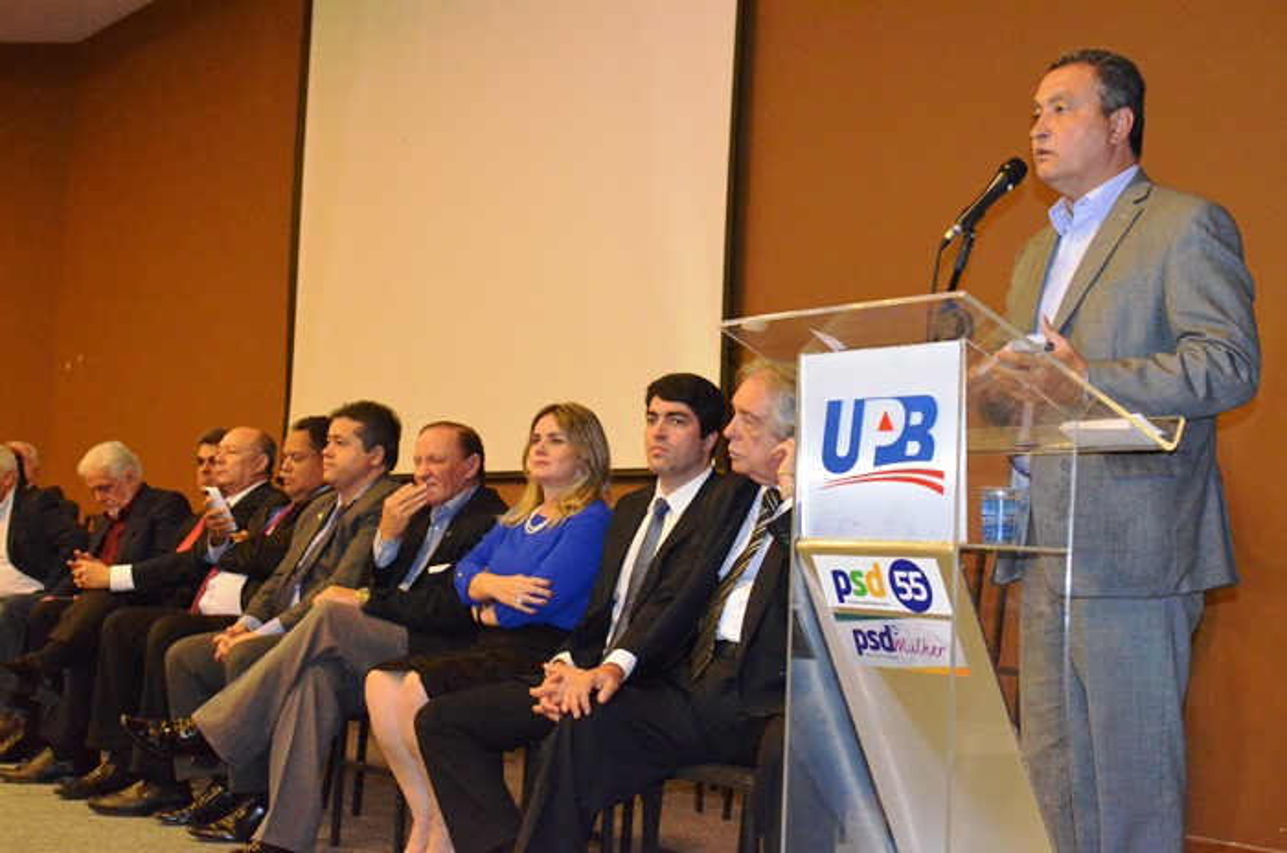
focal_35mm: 52
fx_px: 1873
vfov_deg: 25.7
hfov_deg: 37.9
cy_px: 426
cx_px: 644
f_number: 4.5
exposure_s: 1/160
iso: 6400
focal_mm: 35
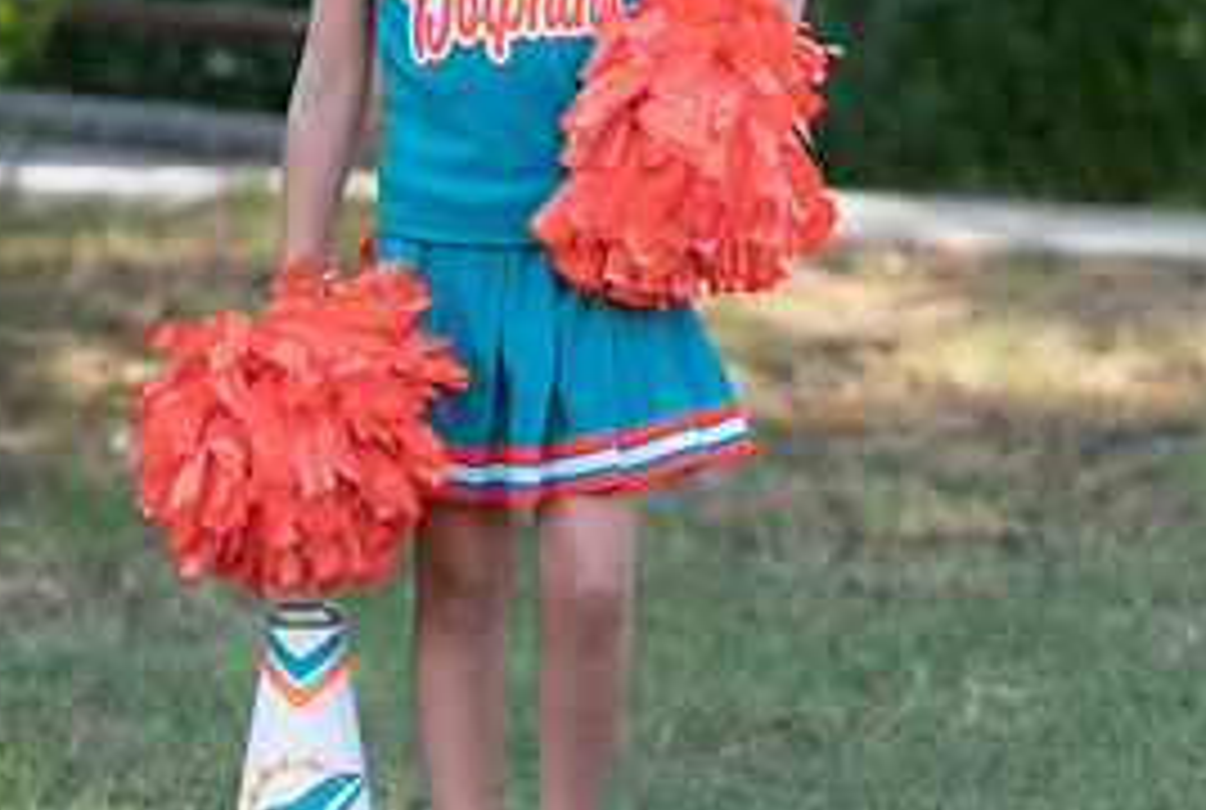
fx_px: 5305
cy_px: 207
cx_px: 457
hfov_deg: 13.0
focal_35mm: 158
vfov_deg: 8.7
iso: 125
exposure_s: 1/400
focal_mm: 70
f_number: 2.8
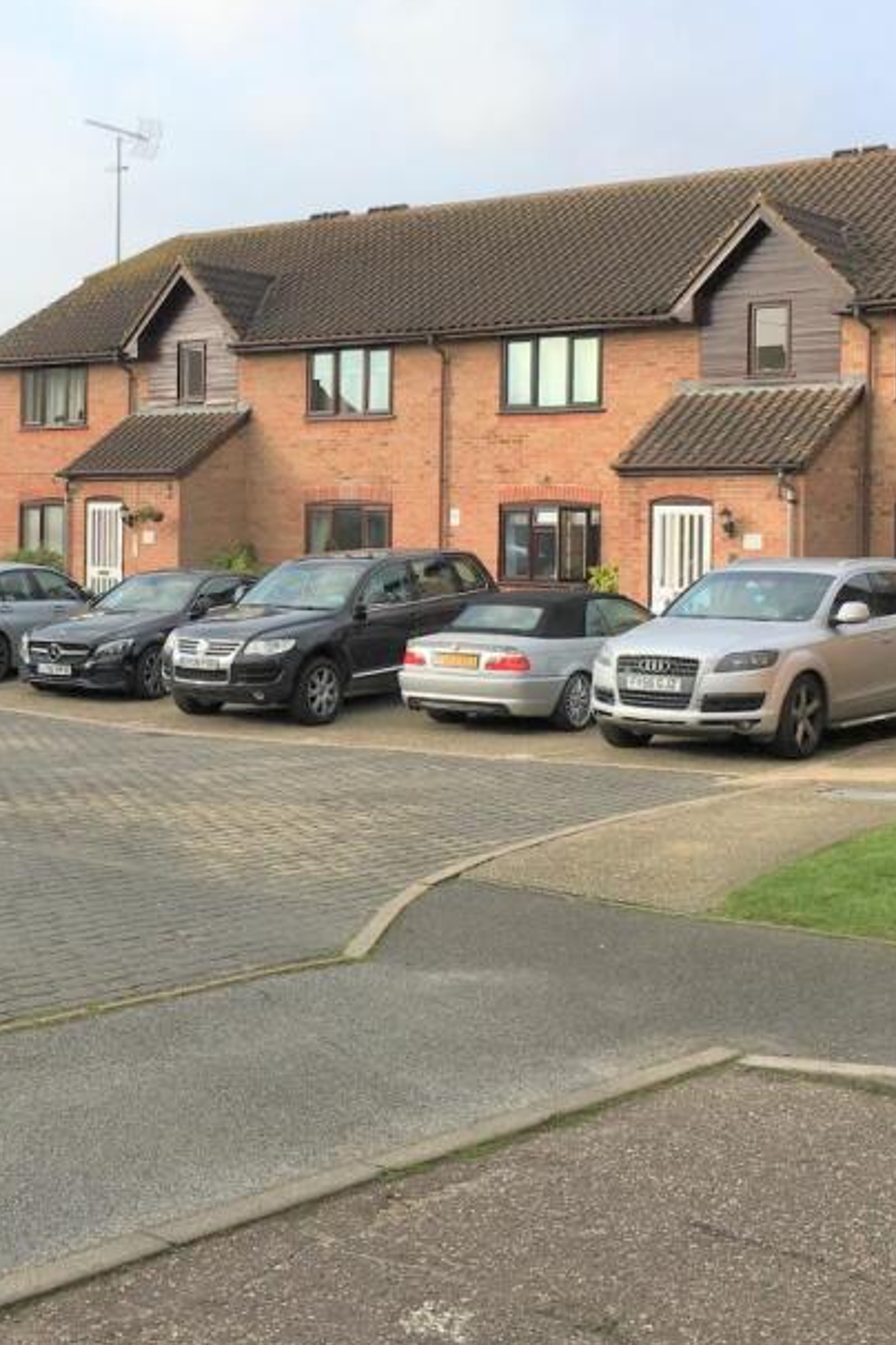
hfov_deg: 26.3
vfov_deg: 38.7
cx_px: 264
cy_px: 522
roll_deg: -1.9
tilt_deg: +2.1
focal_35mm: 51
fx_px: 1904
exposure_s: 1/1131
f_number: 2.2
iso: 25
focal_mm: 4.15
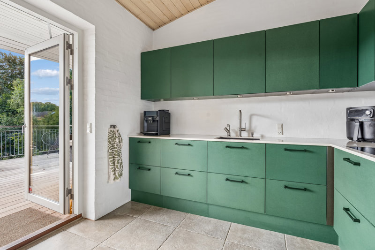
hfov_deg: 91.6
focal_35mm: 18
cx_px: 188
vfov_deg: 68.9
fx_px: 182
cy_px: 125
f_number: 8
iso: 200
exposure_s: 1/13
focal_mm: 17.5
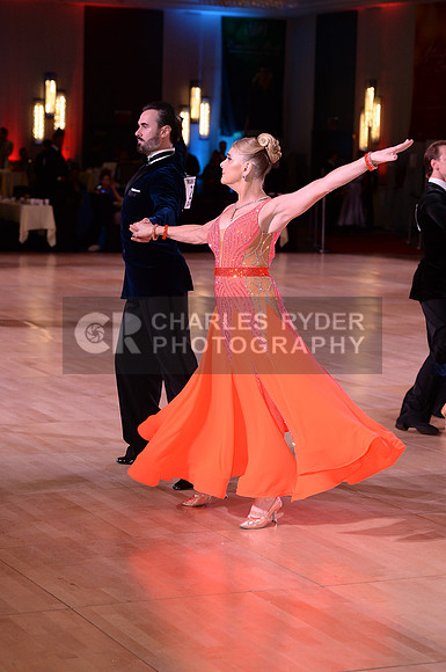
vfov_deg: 20.8
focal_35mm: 98
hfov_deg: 13.9
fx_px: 1826
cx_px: 223
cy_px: 336
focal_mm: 98
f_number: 5
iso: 2000
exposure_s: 1/250
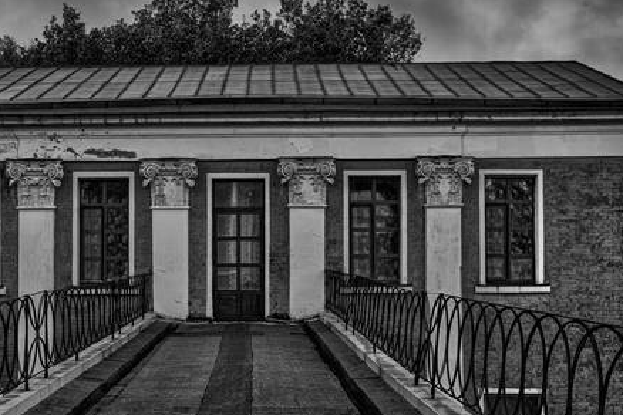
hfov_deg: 38.7
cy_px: 232
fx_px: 883
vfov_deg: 26.5
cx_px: 245
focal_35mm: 51
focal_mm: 31
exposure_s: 1/30
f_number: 9
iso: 200
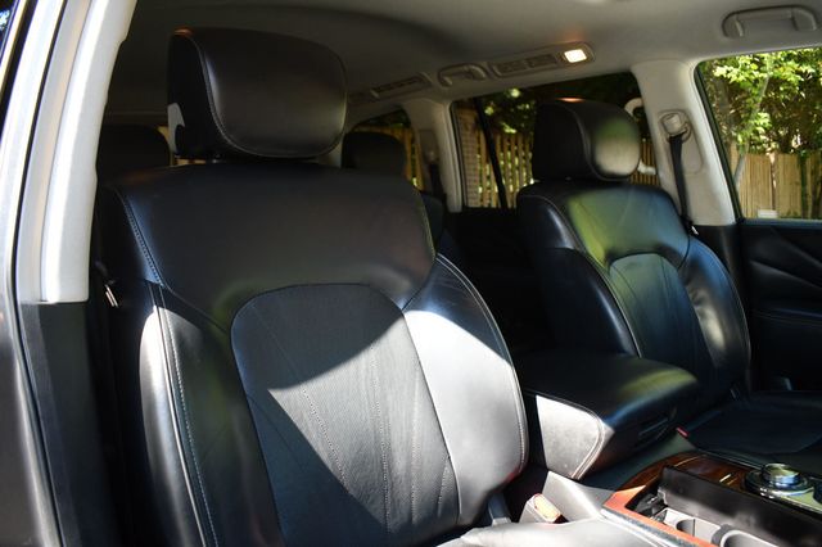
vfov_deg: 47.9
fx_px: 616
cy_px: 274
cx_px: 411
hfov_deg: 67.4
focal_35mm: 27
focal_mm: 18
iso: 720
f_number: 3.5
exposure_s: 1/250
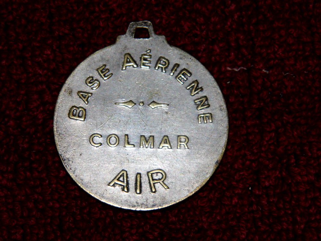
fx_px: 2068
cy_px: 120
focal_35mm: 223
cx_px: 160
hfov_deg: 8.9
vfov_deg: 6.7
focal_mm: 40
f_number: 5.4
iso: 100
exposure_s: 1/60
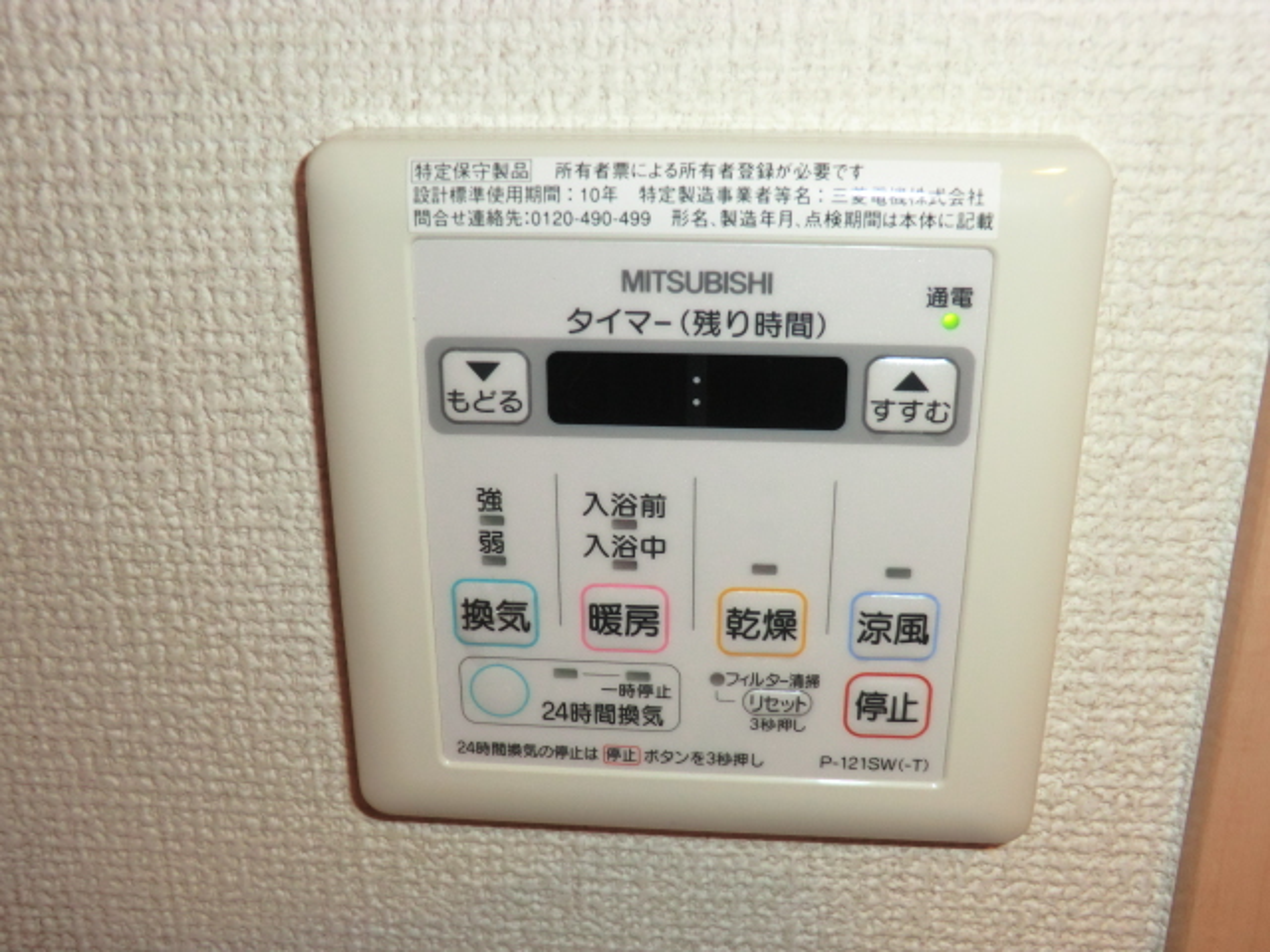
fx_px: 1247
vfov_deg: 41.8
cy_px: 476
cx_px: 635
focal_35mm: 34
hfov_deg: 54.0
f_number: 3.6
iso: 200
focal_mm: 6.1
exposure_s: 1/60
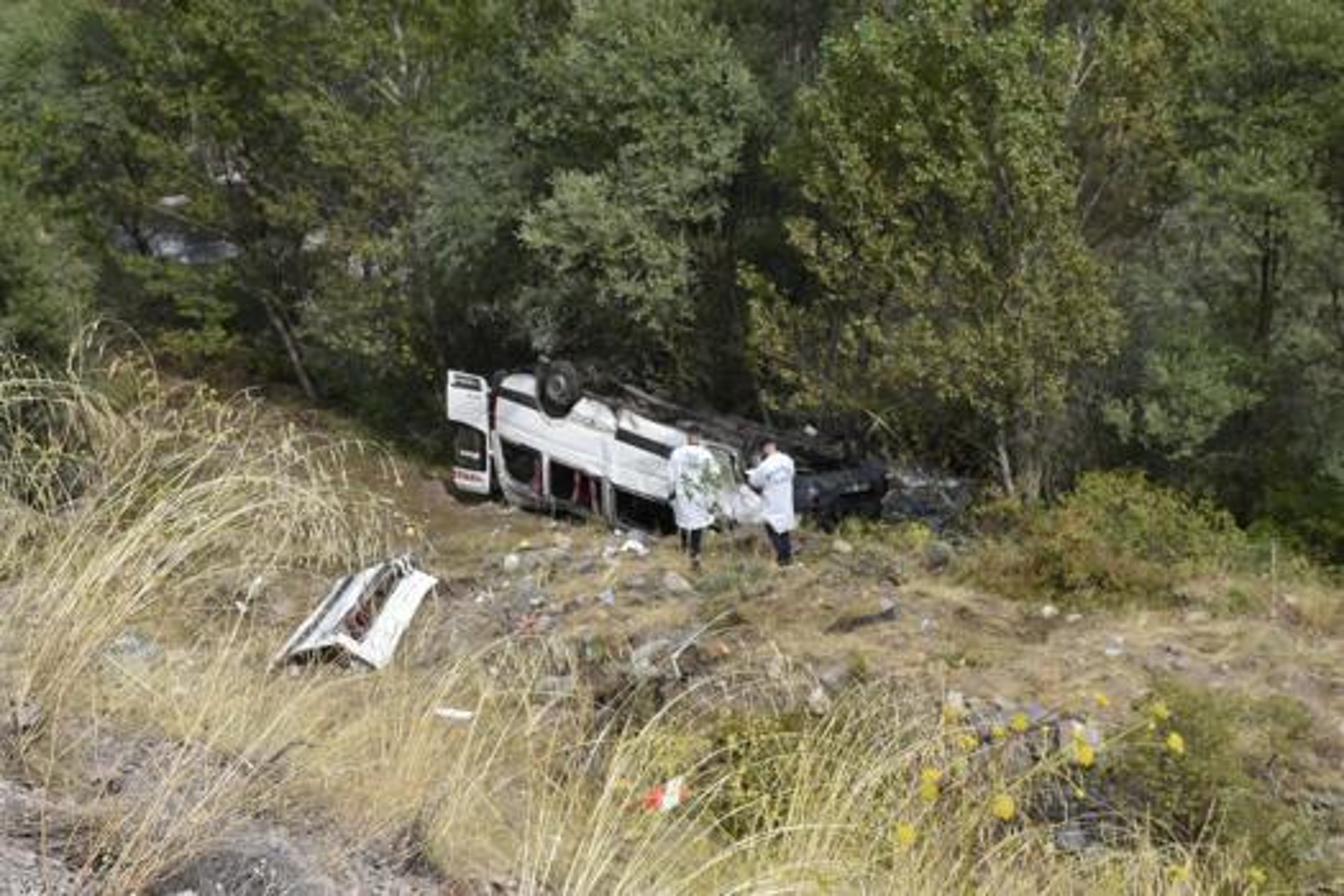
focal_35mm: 63
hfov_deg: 31.9
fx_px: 2352
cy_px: 448
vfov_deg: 21.6
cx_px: 672
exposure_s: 1/500
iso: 250
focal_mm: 42
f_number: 8
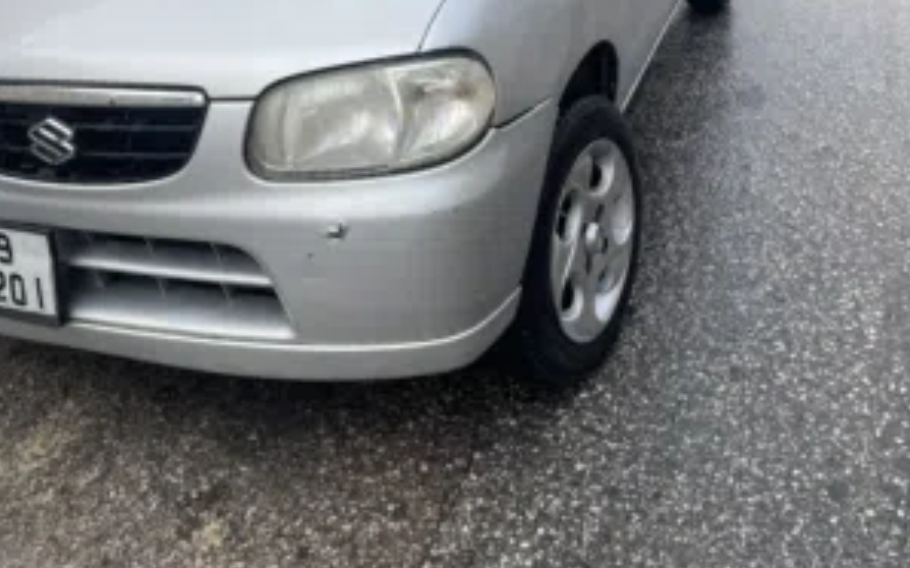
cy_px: -15
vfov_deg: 31.5
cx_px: 455
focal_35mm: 37
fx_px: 917
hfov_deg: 52.8
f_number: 1.6
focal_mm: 4.2
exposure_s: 1/1531
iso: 32
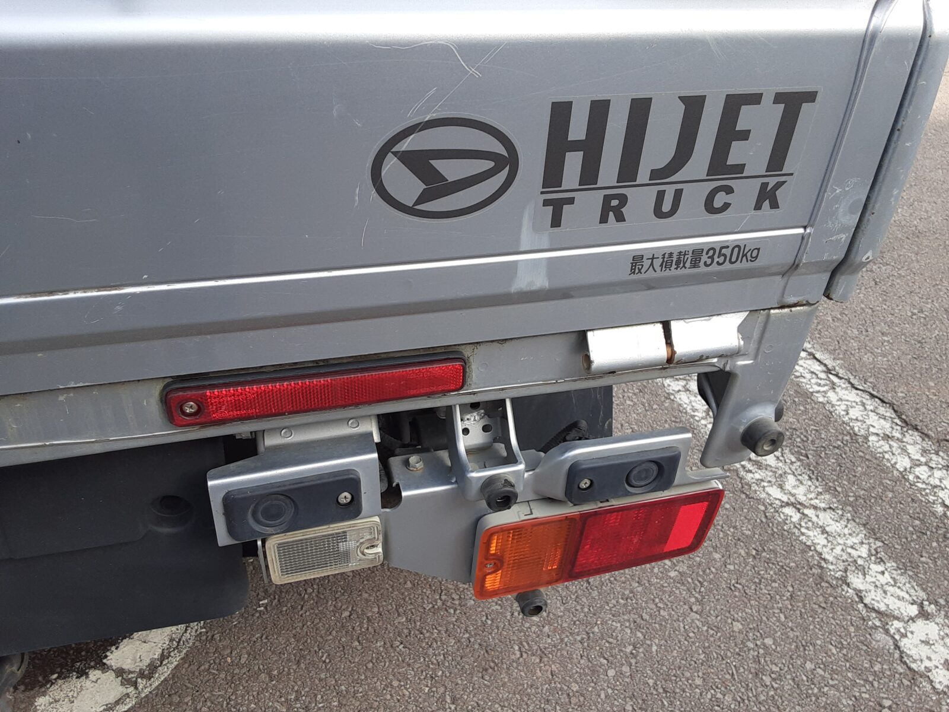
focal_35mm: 27
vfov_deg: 51.4
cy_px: 356
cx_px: 474
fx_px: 740
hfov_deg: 65.3
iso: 40
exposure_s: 1/382
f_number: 1.9
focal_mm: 2.91
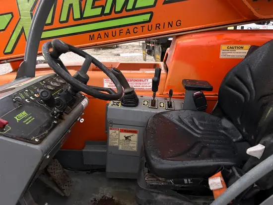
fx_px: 205
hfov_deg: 67.3
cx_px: 136
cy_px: 102
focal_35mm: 26
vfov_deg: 53.1
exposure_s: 1/31
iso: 640
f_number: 1.5
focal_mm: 5.7
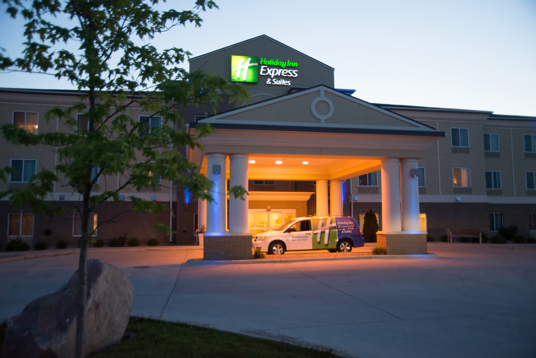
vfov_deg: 45.0
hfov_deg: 63.6
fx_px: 432
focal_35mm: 29
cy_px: 179
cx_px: 268
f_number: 3.8
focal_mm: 29
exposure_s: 1/100
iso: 1600
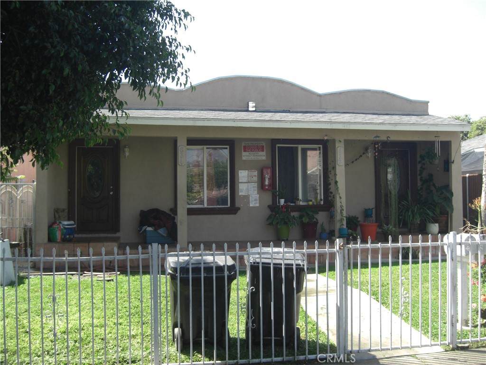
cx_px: 243
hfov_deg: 49.0
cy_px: 182
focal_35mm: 38
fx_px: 534
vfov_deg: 37.7
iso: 80
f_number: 2.8
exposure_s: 1/400
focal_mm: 7.9
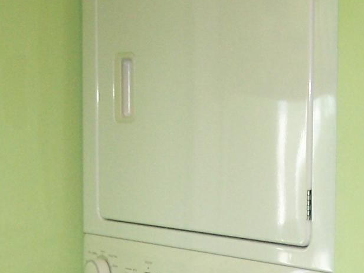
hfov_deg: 15.6
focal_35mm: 126
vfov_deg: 11.4
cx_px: 193
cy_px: 370
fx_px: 1325
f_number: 2.8
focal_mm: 6.3
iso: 140
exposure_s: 1/60
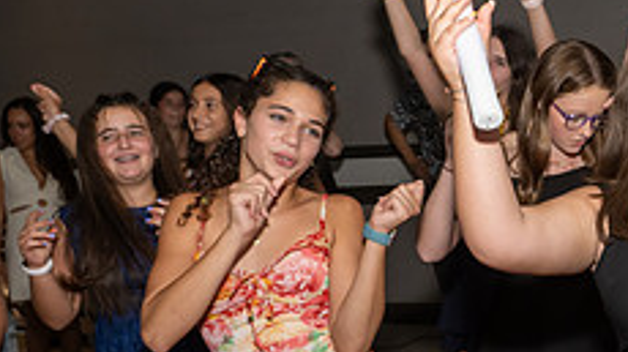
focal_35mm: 66
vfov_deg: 18.1
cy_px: 262
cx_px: 647
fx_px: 1098
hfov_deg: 29.5
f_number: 8
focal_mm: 17
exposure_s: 1/250
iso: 1000
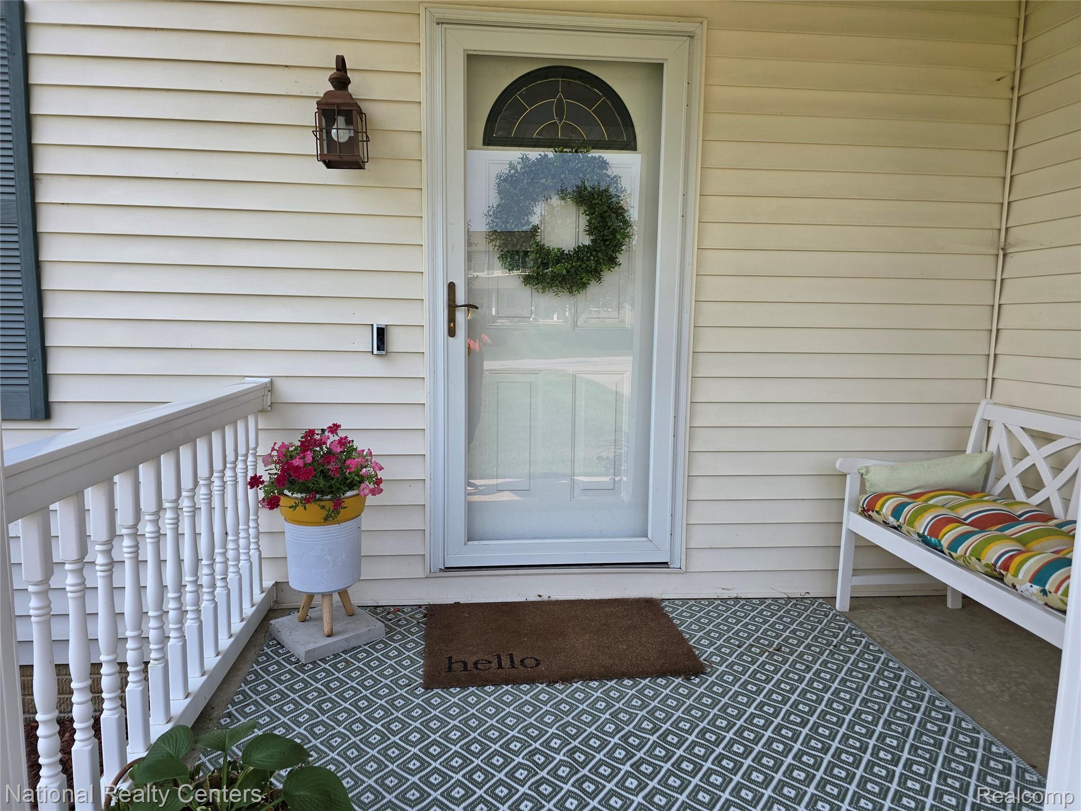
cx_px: 540
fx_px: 718
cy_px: 406
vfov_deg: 58.9
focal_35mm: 23
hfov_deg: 73.9
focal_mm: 6.3
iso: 12
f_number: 1.7
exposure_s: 1/280
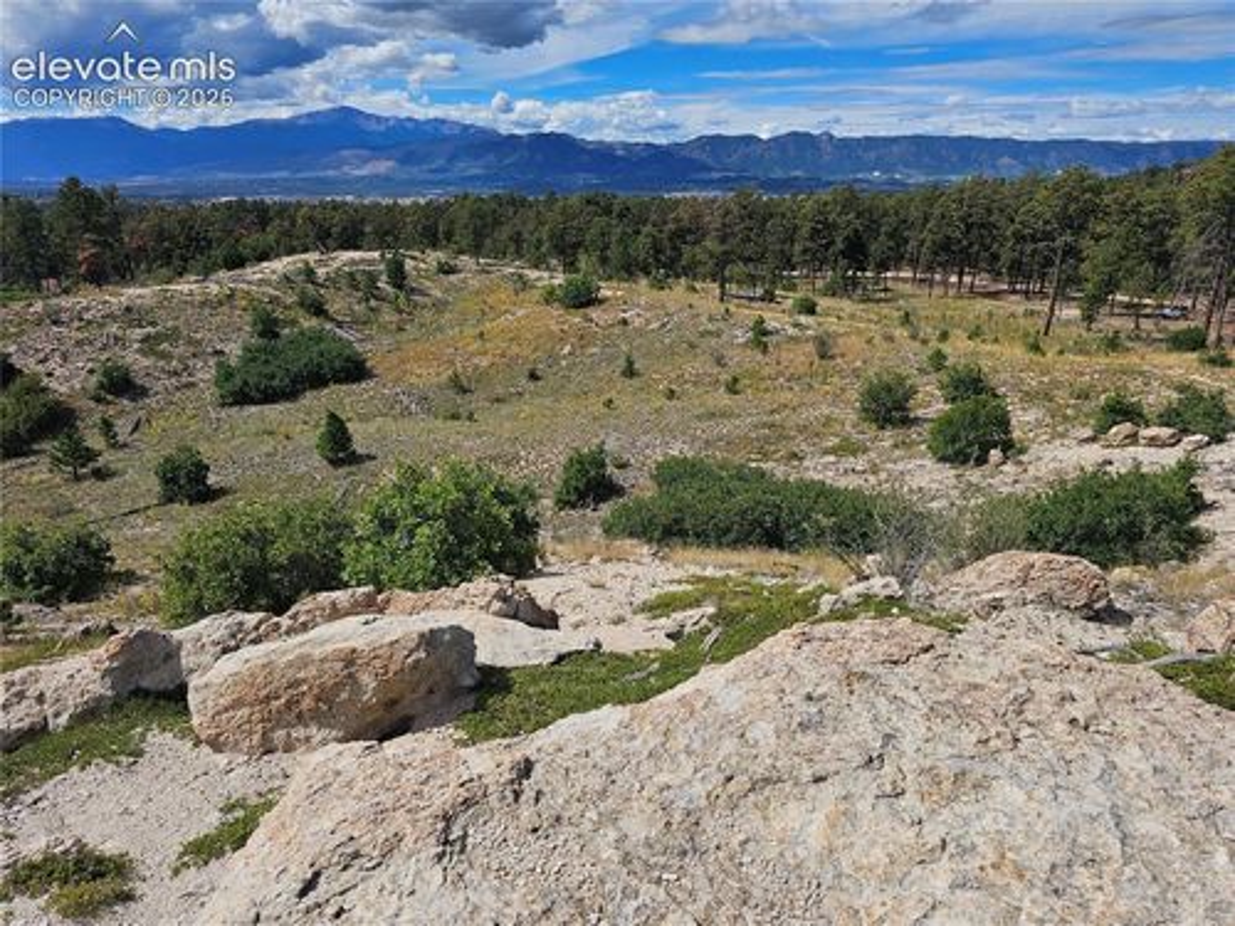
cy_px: 463
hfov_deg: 73.9
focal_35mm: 23
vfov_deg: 58.9
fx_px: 821
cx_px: 618
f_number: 1.7
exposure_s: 1/1372
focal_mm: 6.3
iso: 10
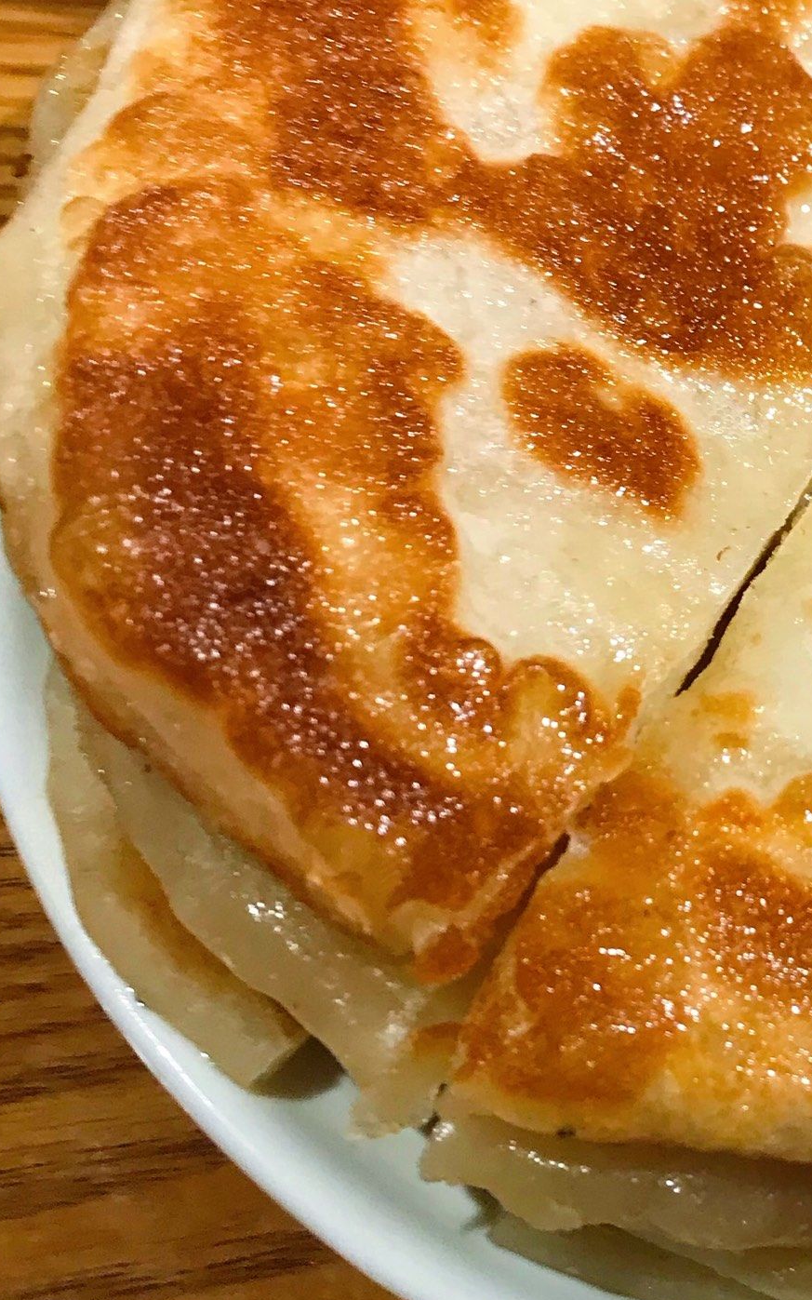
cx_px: 885
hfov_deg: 21.3
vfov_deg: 35.0
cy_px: 511
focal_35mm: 58
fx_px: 2054
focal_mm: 3.99
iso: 32
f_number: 1.8
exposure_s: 1/33
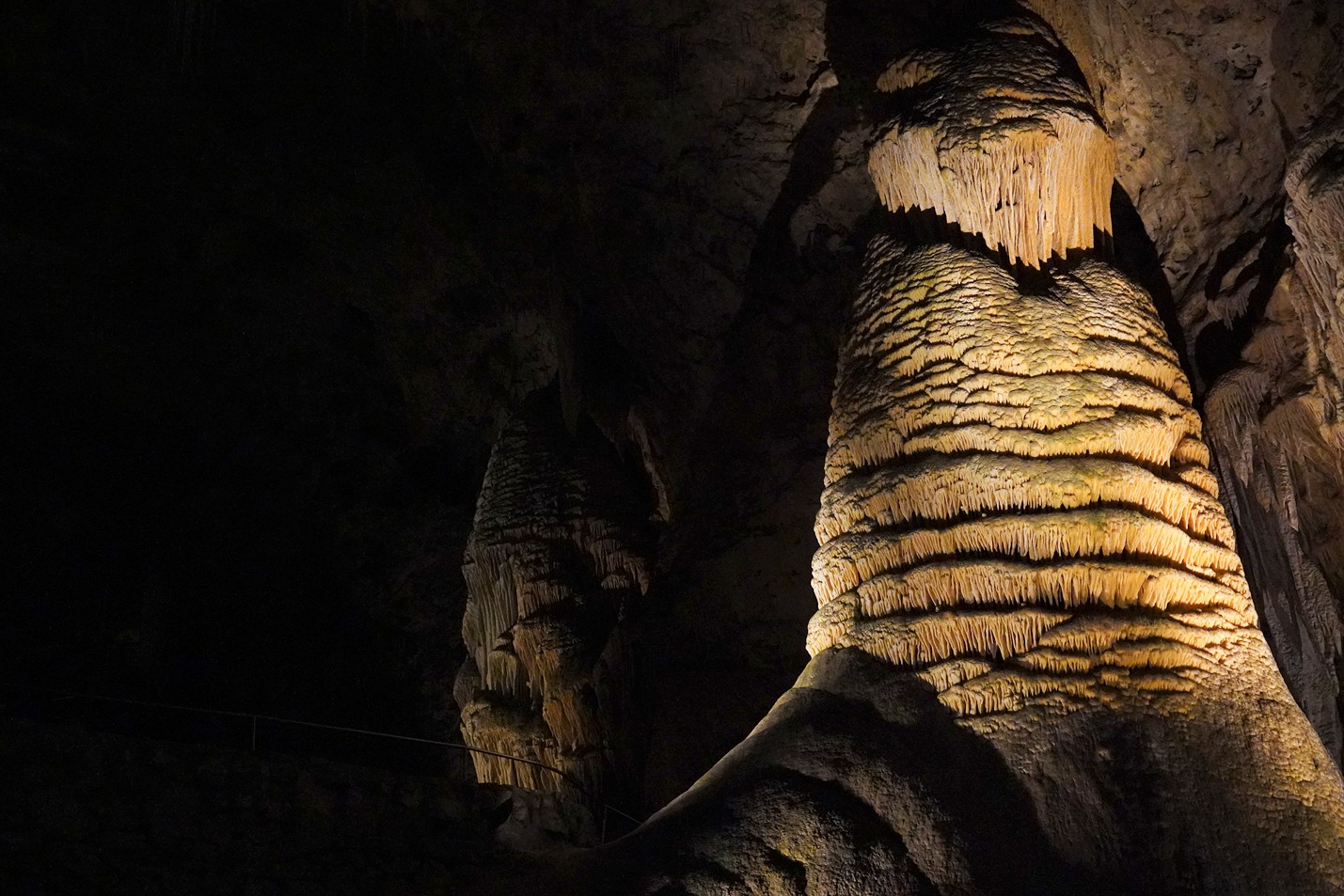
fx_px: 1568
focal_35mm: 42
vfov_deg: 31.9
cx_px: 774
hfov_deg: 46.2
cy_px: 460
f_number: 4.5
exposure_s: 1/80
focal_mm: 30
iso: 12800
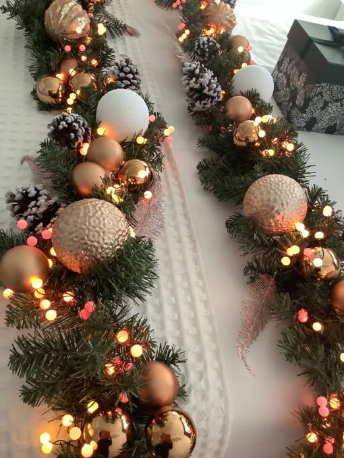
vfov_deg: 58.4
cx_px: 172
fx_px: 411
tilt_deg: -51.3
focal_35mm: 31
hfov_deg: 45.4
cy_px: 229
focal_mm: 3.3
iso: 200
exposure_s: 1/60
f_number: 2.4
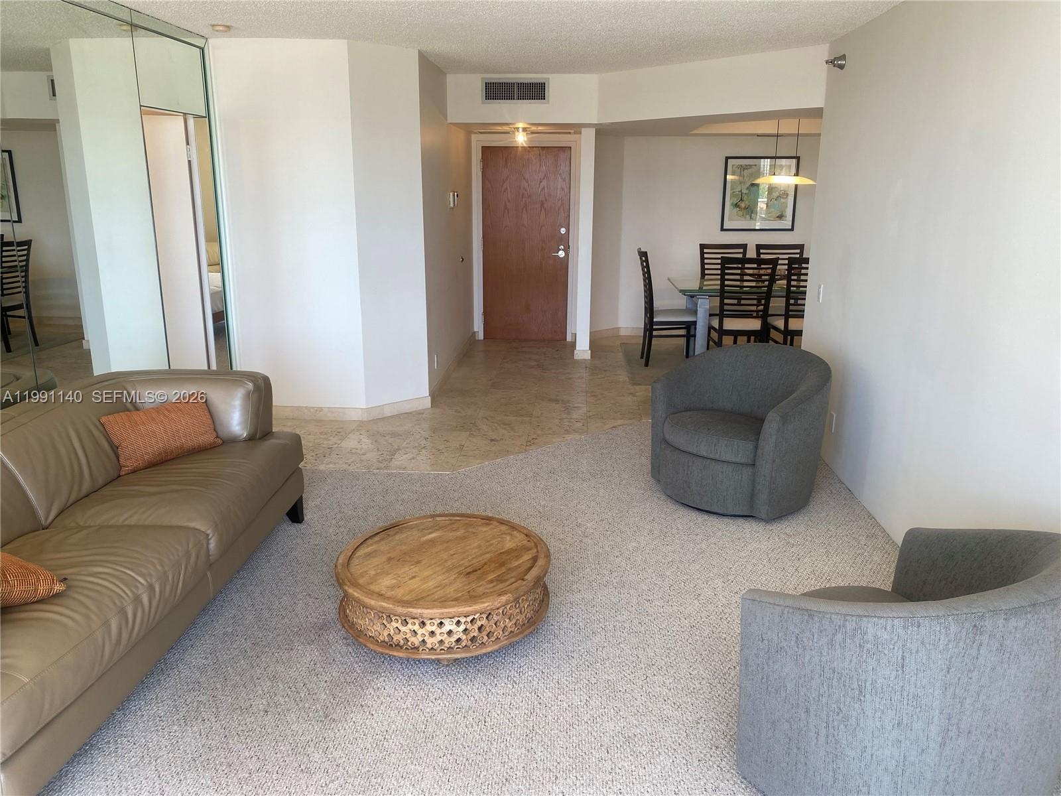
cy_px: 398
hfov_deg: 67.3
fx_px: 797
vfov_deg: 53.1
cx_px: 530
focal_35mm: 26
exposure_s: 1/120
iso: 64
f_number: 1.8
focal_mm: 4.25
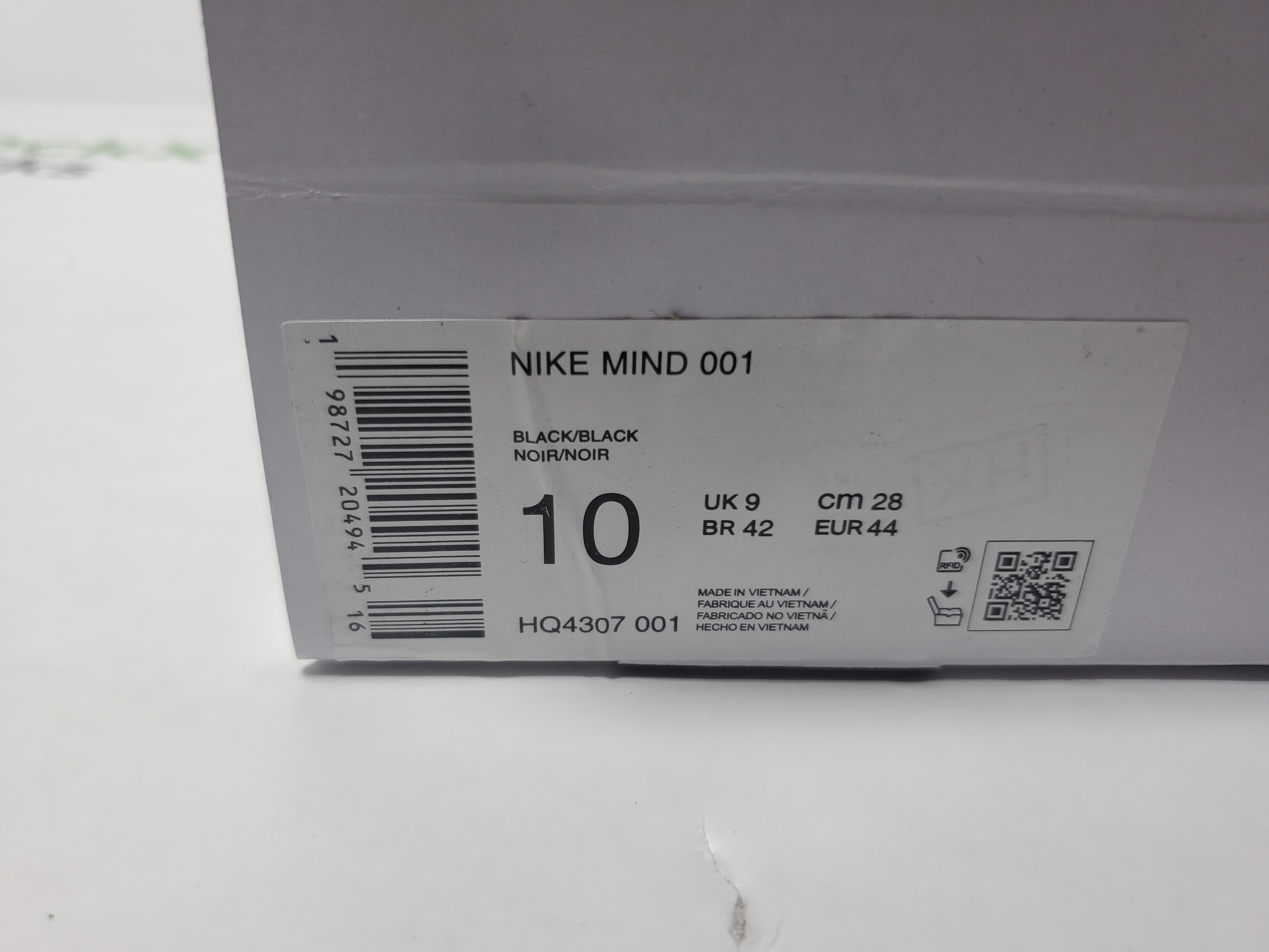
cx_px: 634
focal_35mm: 26
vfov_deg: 53.1
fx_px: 953
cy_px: 476
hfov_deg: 67.3
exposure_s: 1/398
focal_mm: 4.3
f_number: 1.5
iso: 50
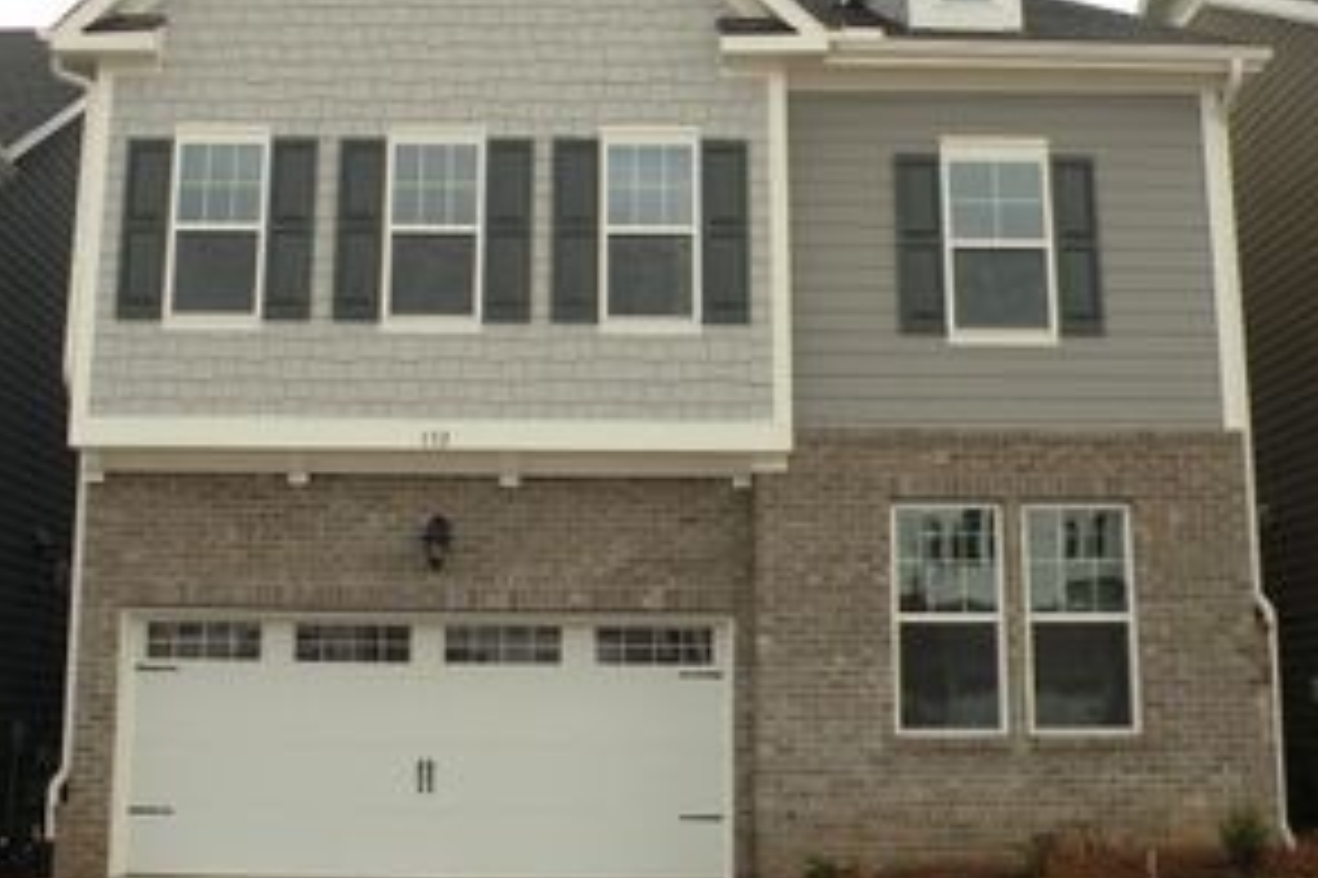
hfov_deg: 41.1
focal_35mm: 48
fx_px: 1756
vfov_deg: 27.9
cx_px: 580
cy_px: 304
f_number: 3.2
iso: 94
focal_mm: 4.7
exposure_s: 1/90.6
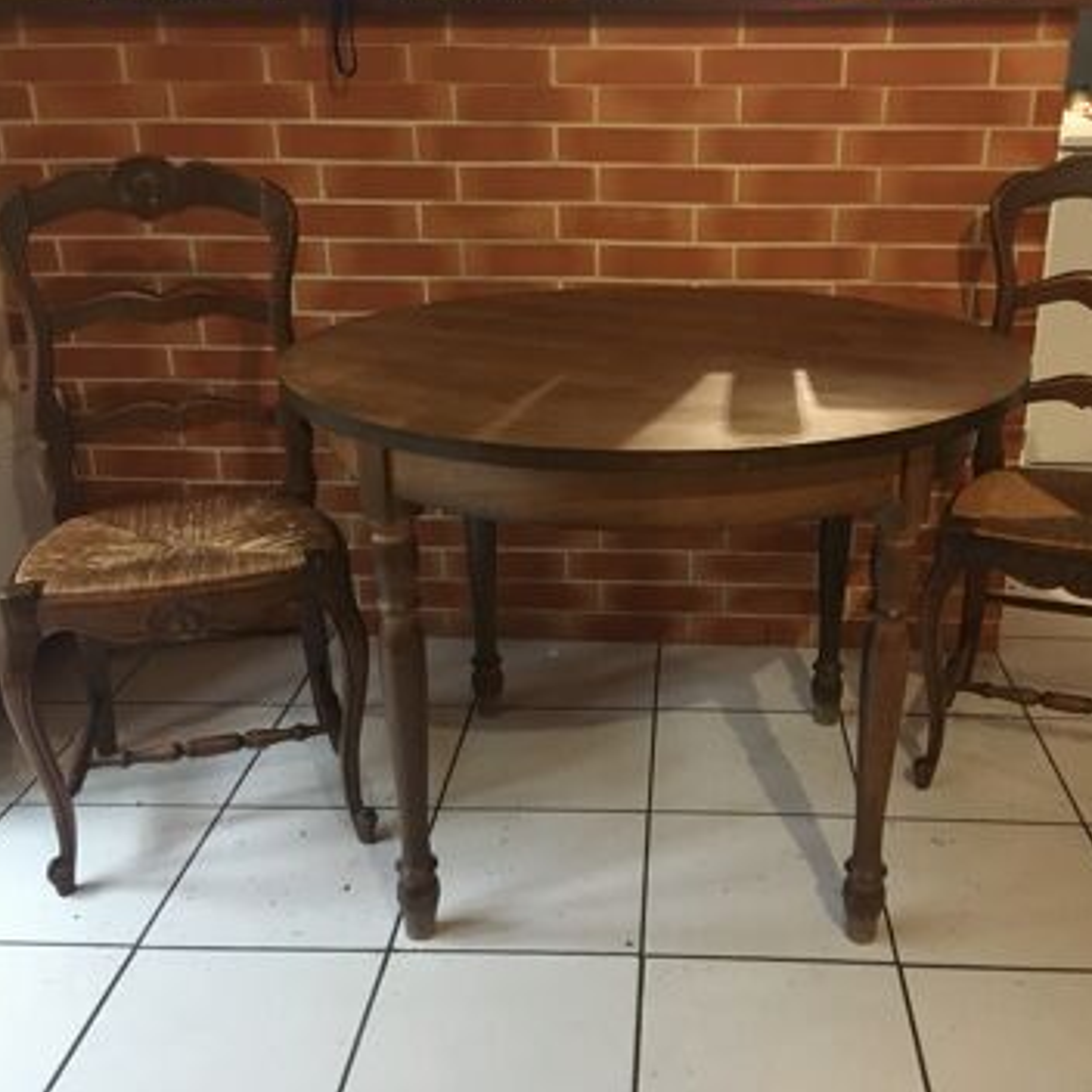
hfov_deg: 47.0
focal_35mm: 35
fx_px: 1249
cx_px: 633
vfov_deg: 47.2
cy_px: 537
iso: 320
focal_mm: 4.15
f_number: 2.2
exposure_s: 1/17
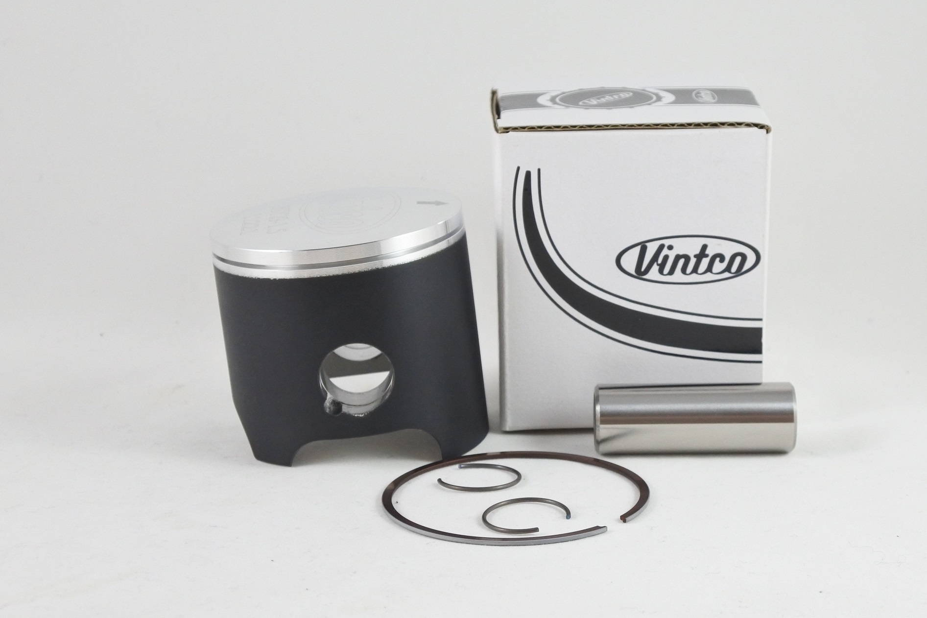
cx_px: 464
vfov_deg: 23.4
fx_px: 1493
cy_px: 309
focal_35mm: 58
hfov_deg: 34.5
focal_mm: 21.8
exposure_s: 1/125
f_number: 4.8
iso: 640
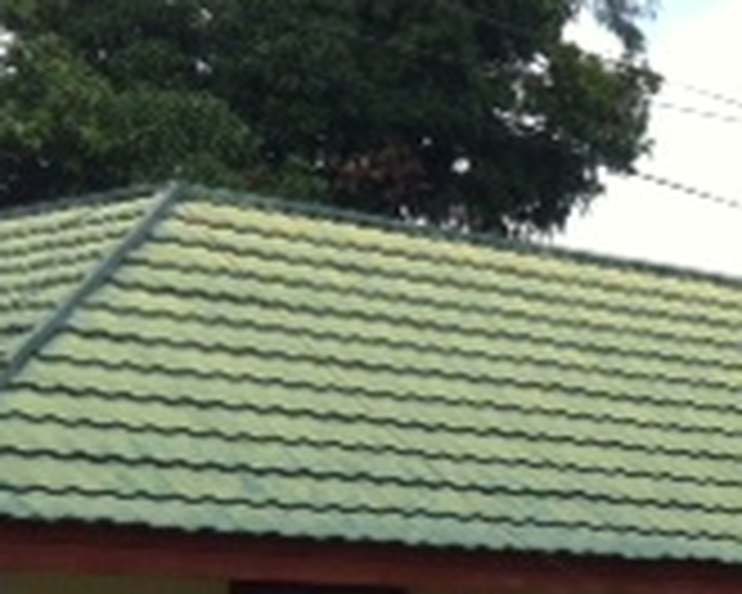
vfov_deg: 11.3
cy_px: 824
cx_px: 1250
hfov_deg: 13.4
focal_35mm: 132
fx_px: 2899
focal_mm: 3.85
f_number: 2.8
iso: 80
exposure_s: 1/702
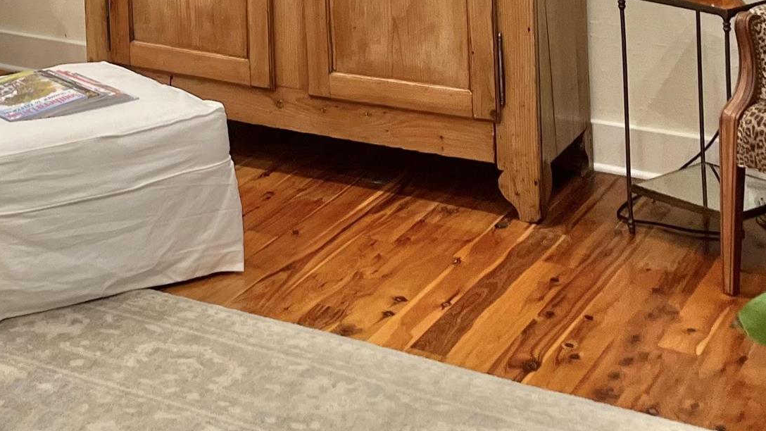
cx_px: -12
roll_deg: +1.7
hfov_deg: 25.2
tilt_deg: -2.0
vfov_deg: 13.6
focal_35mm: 80
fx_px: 1625
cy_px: -341
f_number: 1.6
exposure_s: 1/60
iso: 80
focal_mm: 5.1
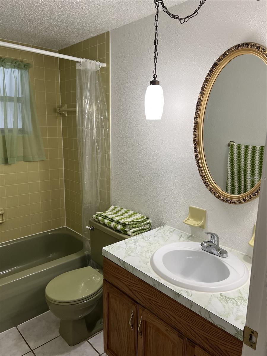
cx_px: 134
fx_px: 267
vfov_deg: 67.3
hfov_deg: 53.1
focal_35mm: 26
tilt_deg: -10.8
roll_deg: -1.1
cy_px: 178
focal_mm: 5.7
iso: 80
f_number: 1.5
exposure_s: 1/120
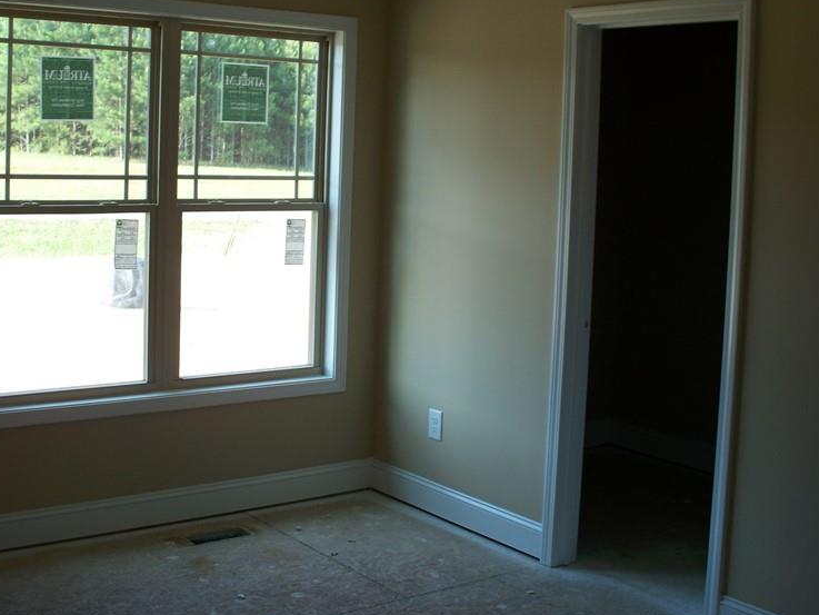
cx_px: 364
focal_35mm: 50
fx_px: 1183
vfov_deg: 29.0
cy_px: 218
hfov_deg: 38.1
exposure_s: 1/125
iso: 64
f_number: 2.8
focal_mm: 7.54
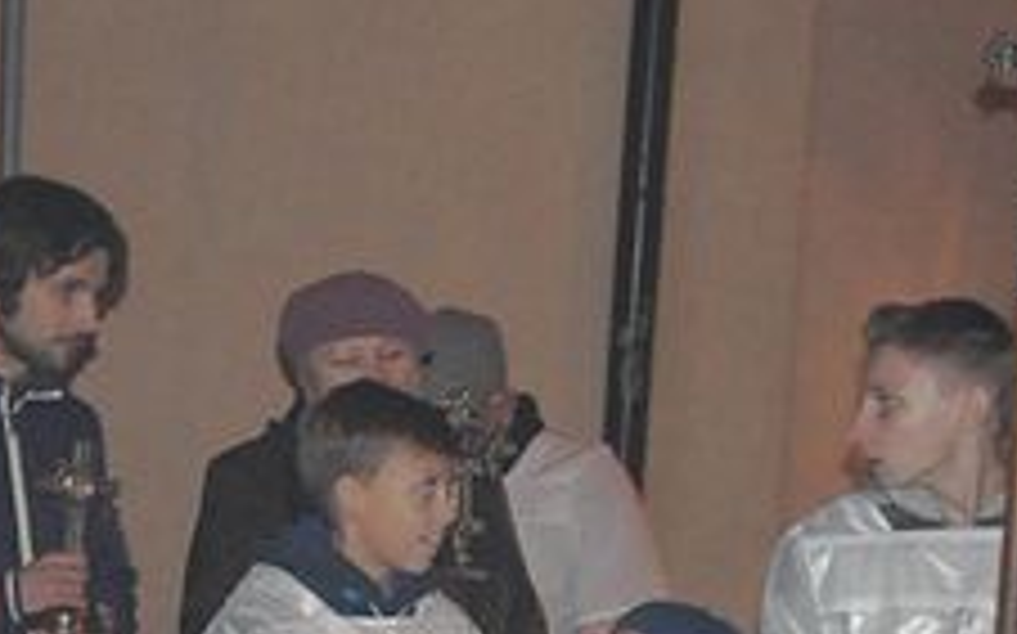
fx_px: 5097
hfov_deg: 11.1
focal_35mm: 184
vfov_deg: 7.1
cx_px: -315
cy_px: 686
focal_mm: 32
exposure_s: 1/60
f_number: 5
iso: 2000
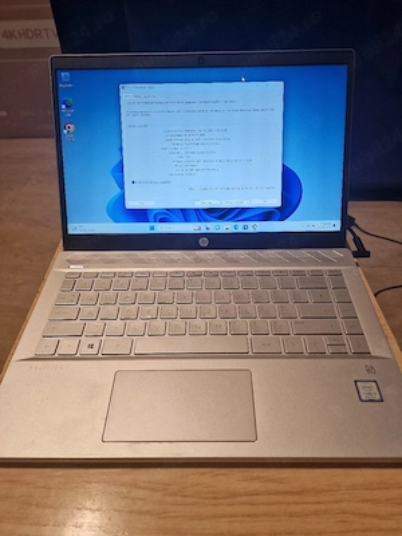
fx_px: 356
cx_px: 201
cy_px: 268
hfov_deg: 58.9
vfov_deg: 73.9
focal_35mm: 23
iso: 100
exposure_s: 1/59.2
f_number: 1.8
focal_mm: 6.4
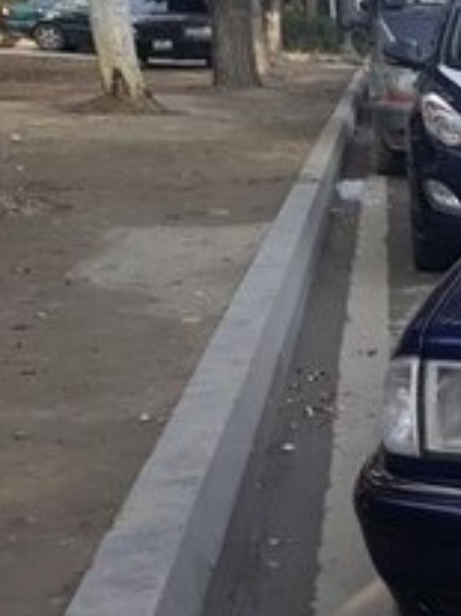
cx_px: 925
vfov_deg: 22.6
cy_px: 451
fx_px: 1529
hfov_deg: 14.3
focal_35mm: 86
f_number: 1.7
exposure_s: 1/375
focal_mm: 3.71
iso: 40
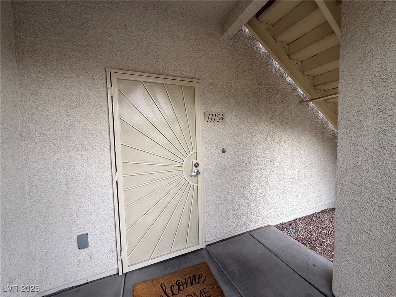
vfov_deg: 85.7
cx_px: 198
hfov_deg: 102.1
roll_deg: +1.6
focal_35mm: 14
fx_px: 160
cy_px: 148
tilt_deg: -3.7
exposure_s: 1/207
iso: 50
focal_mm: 2.22
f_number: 2.2
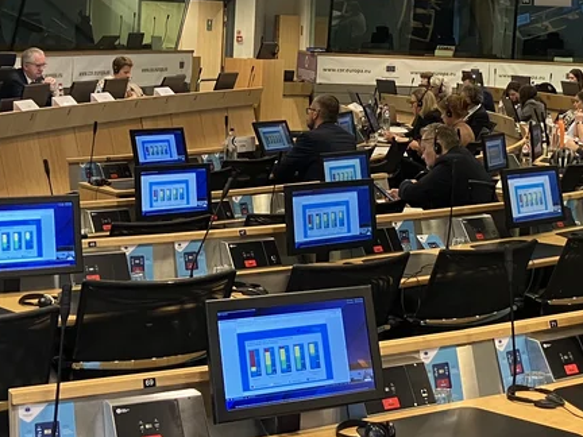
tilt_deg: -3.0
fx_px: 1196
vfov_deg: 20.4
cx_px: 427
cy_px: 74
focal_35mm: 71
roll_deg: -2.1
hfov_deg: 27.1
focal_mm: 3.99
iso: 125
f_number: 1.8
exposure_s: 1/50
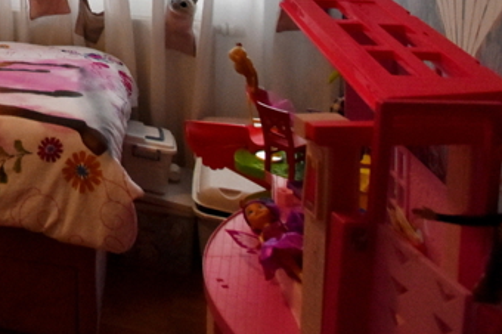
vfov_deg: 21.9
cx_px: -152
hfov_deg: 29.9
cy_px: -140
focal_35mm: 53
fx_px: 738
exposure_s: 1/125
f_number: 4.5
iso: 1250
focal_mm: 10
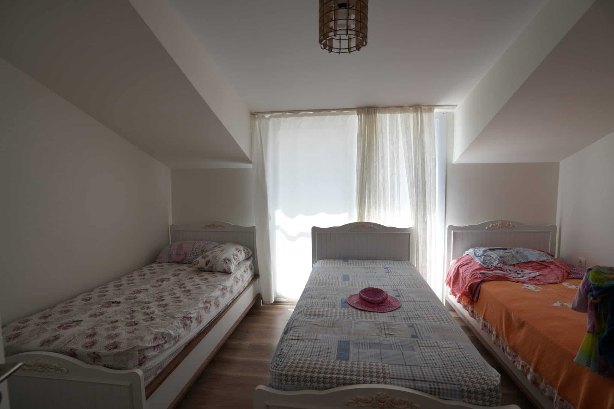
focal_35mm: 17
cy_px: 204
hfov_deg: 93.3
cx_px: 307
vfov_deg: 70.4
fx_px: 290
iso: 100
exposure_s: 1/80
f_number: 4.5
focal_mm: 17
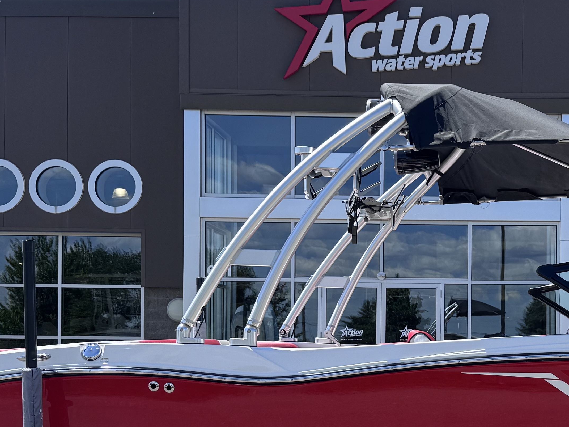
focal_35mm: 64
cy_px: 353
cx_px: 465
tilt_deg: +1.6
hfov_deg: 29.5
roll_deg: -0.9
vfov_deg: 22.6
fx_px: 1052
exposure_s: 1/2959
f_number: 1.78
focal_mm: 6.76
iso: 80
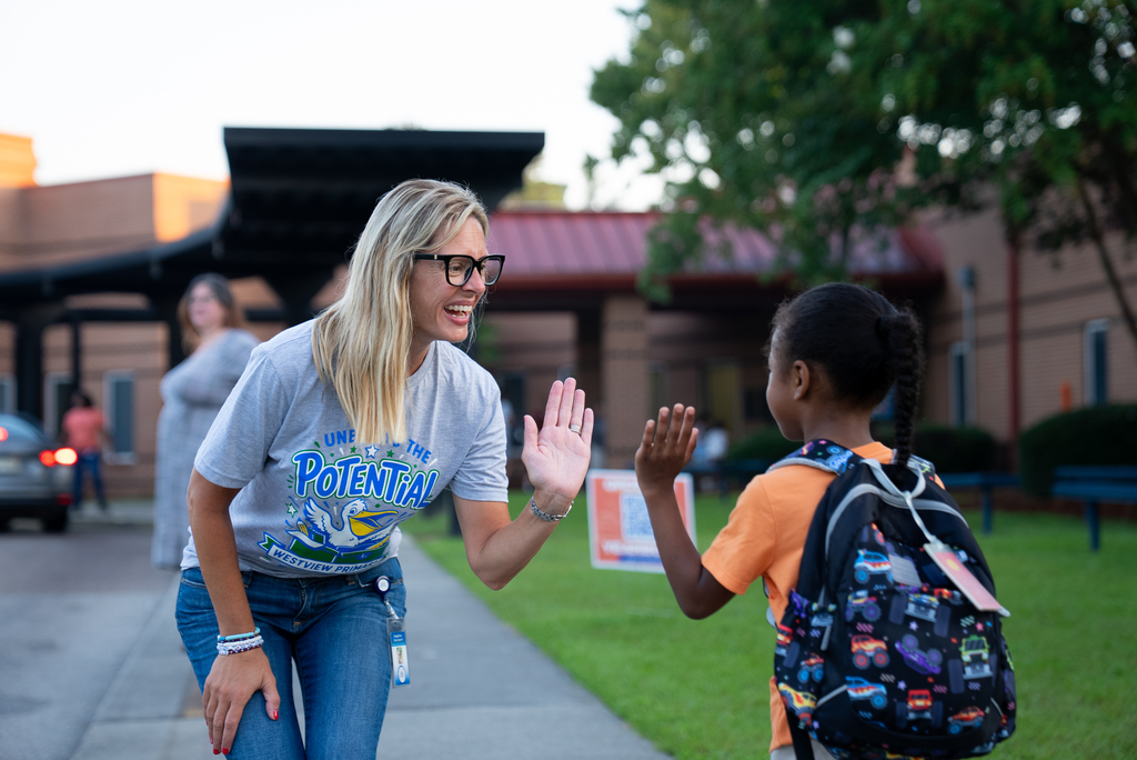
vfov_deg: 19.5
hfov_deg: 28.8
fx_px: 2212
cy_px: 380
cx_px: 568
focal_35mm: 70
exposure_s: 1/250
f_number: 2.8
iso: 400
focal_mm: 70
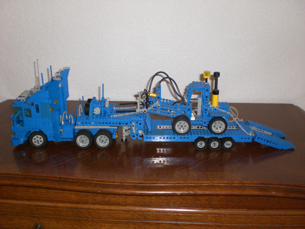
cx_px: 152
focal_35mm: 38
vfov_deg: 37.7
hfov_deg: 49.0
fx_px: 335
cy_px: 114
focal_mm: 6.3
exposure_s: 1/60
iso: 200
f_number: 3.1
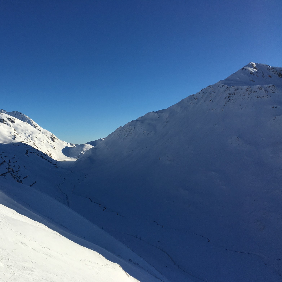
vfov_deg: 47.2
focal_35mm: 35
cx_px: 114
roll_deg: +0.2
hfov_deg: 47.0
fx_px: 323
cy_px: 142
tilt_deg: +0.7
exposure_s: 1/4049
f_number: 2.2
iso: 25
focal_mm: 4.15
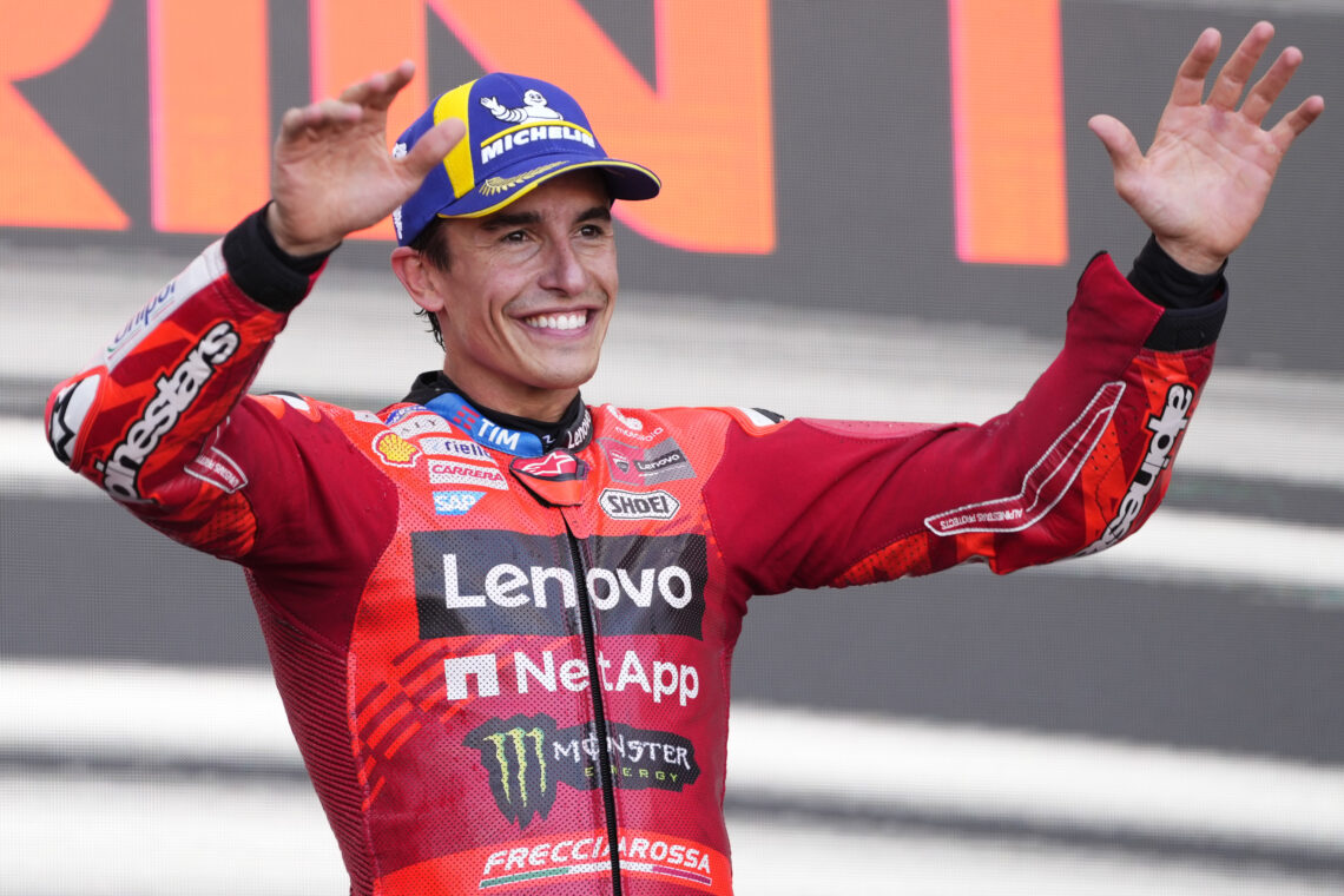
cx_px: 672
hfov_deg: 12.8
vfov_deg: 8.6
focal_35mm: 160
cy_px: 448
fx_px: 5973
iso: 320
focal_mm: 160
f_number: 2.8
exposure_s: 1/640
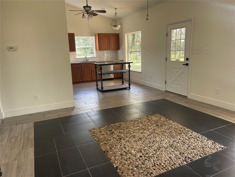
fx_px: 170
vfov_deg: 54.9
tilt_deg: -13.5
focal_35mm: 25
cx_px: 118
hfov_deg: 69.4
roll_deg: +2.0
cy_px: 88
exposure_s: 1/121
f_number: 1.6
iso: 64
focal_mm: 5.1
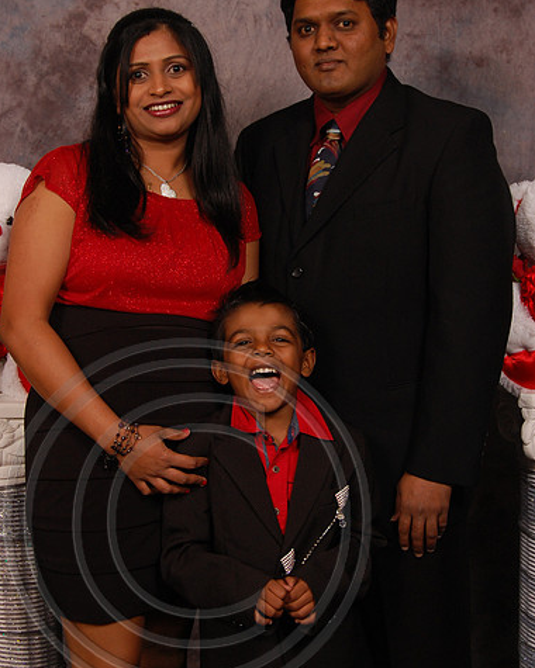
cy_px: 280
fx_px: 1089
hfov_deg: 27.6
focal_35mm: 55
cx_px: 265
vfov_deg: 34.1
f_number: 5.6
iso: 400
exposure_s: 1/200
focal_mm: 32
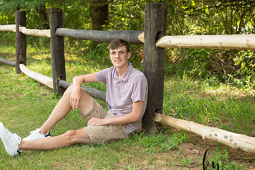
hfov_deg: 24.7
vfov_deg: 16.6
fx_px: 581
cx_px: 112
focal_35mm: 82
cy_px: 96
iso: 400
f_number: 5.6
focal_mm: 70
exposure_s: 1/200
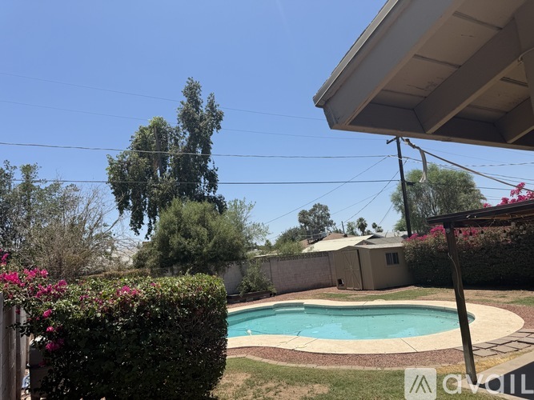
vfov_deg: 56.8
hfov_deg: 71.6
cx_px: 267
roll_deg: +4.8
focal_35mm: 24
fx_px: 370
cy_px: 200
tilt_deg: +12.6
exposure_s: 1/5714
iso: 80
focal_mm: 6.76
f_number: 1.78
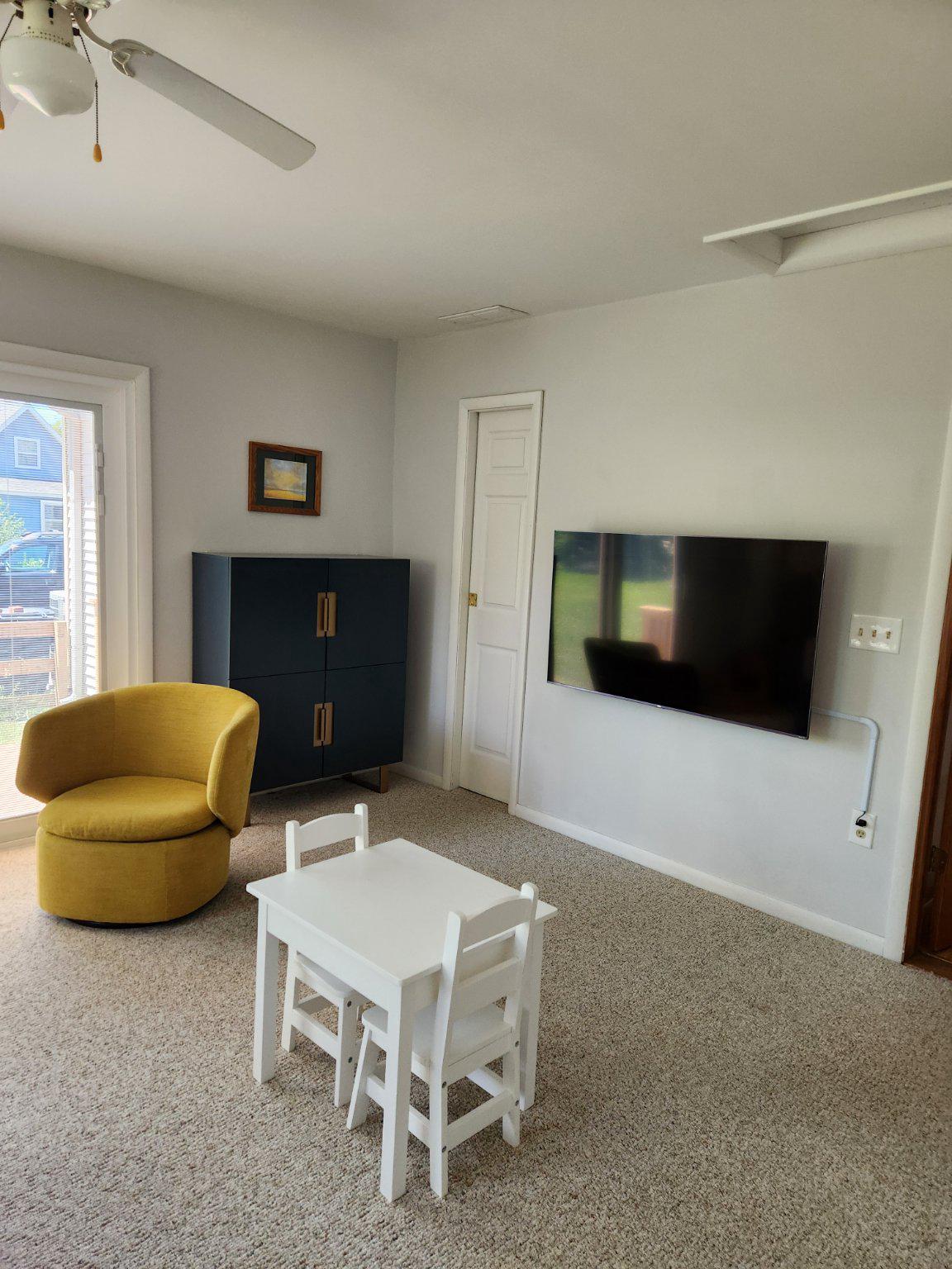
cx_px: 476
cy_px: 634
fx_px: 843
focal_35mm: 23
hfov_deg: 58.9
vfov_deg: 73.9
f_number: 1.8
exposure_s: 1/180
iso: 160
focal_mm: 5.4
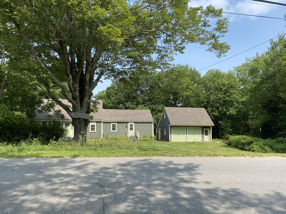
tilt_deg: +6.8
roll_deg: +0.3
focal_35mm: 26
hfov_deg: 67.3
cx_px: 143
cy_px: 107
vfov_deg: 53.1
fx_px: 215
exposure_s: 1/1300
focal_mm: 4.25
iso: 32
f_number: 1.8
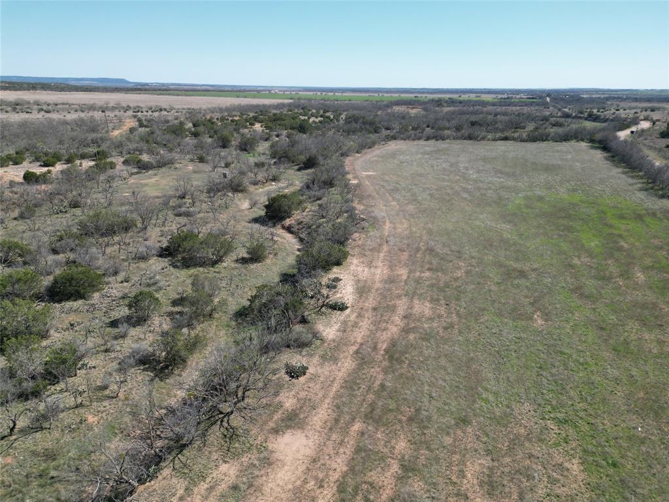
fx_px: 464
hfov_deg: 71.6
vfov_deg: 56.8
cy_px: 251
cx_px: 334
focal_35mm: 24
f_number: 1.7
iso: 150
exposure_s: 1/2500
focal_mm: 6.72
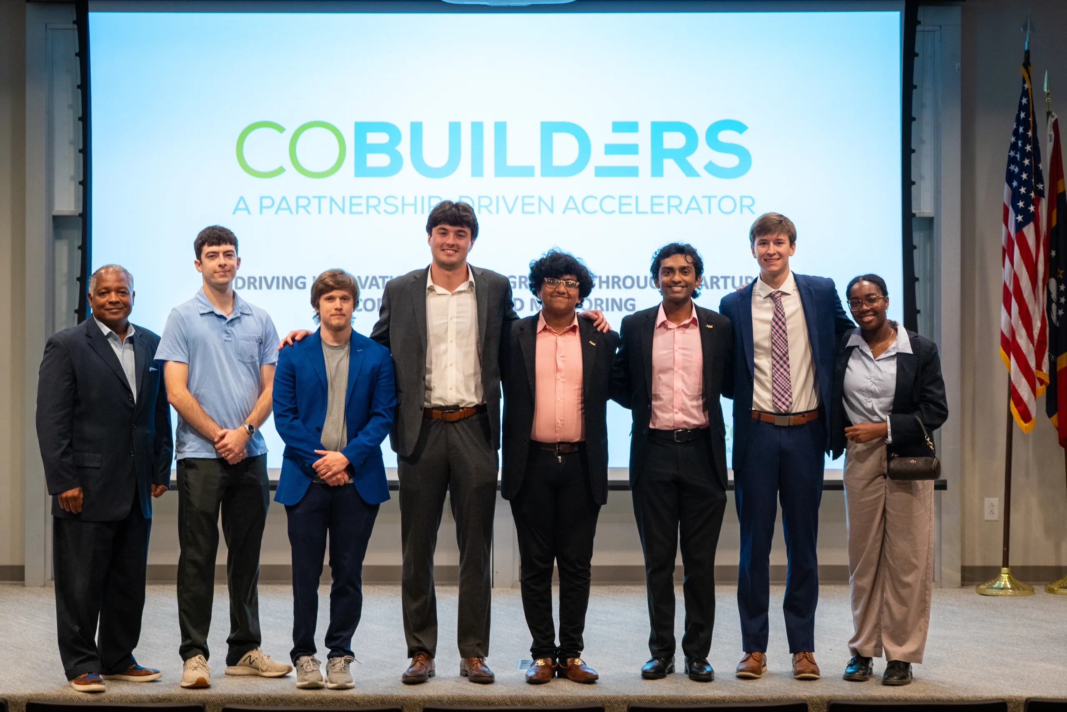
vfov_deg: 17.1
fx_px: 2371
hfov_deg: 25.4
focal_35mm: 80
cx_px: 534
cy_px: 356
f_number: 5
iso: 2500
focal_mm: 80
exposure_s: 1/160
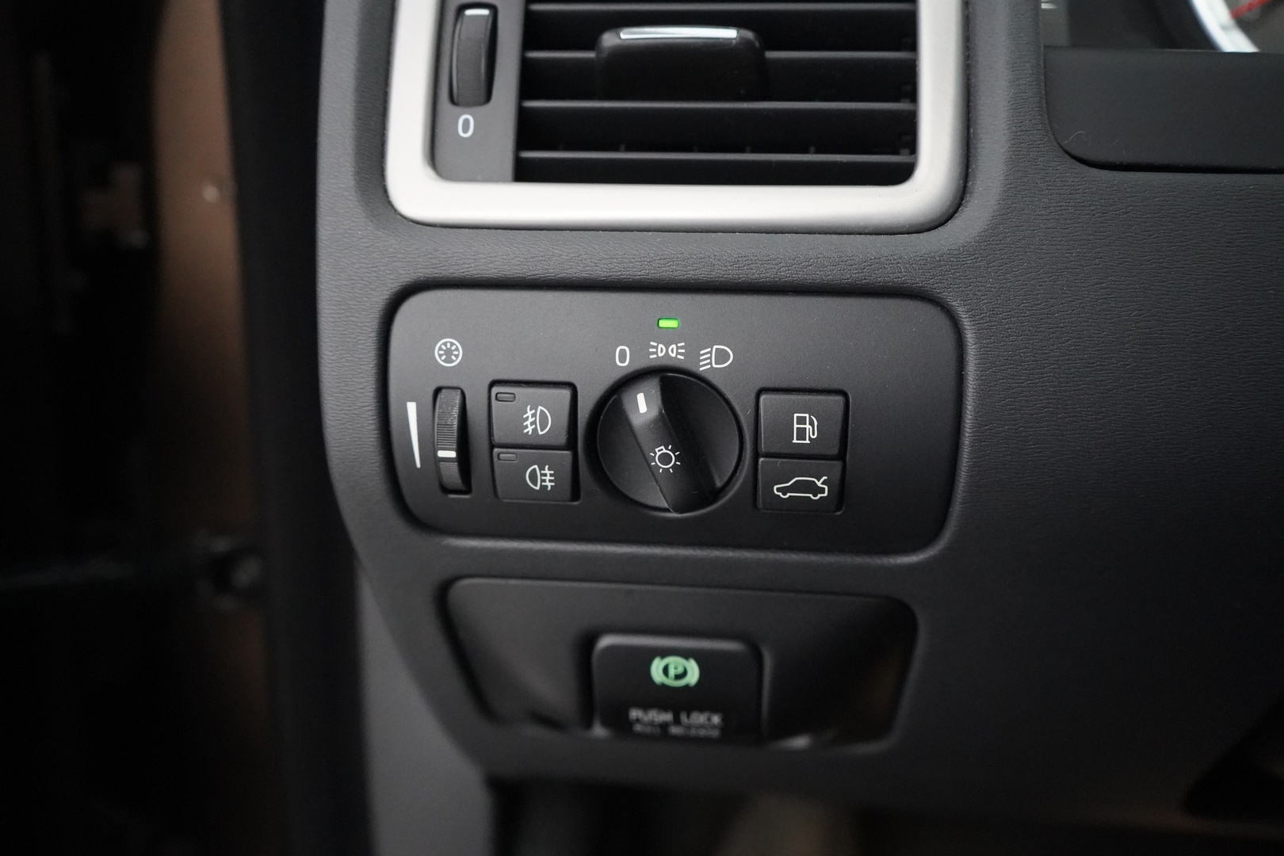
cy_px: 428
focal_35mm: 31
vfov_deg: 42.3
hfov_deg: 60.3
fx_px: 1106
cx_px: 642
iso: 12800
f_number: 4.5
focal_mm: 31
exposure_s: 1/60
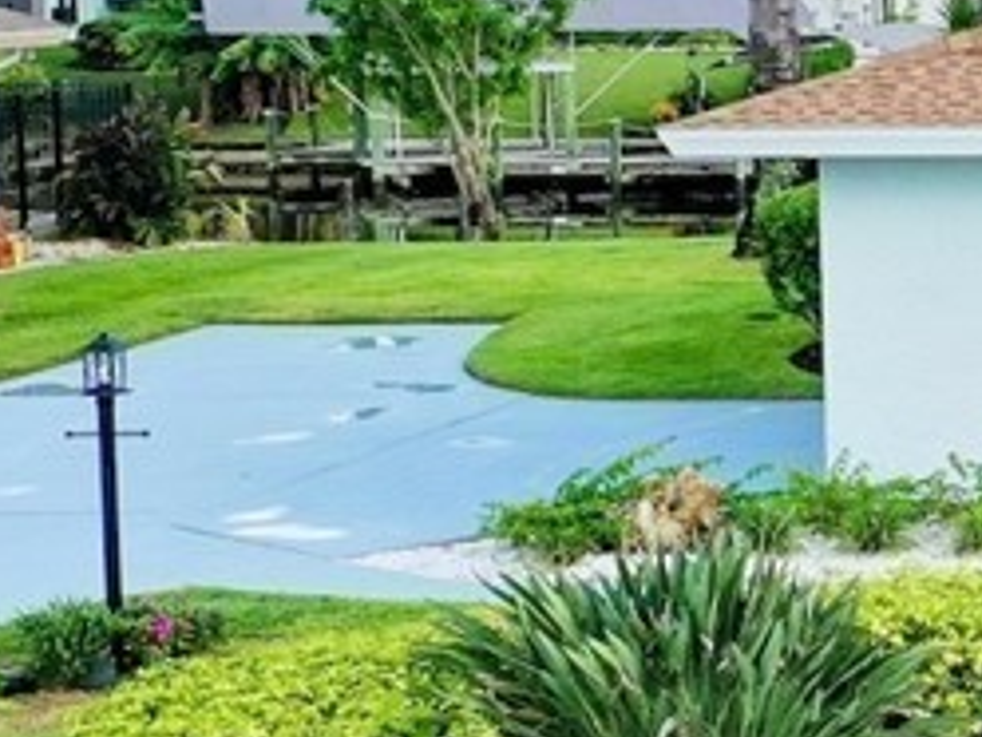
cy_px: 254
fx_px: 3347
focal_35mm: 118
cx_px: 1782
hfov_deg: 14.6
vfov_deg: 12.5
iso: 100
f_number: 5
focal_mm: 10.26
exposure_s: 1/200
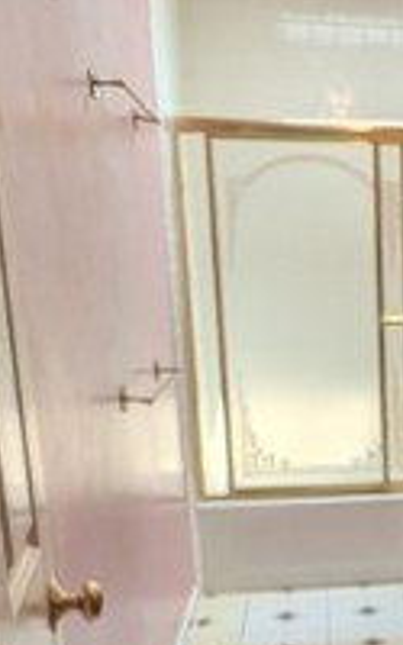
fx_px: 861
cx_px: 513
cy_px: 487
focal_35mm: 49
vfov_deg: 39.9
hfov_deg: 23.5
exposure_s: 1/120
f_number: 1.7
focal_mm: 2.02
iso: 47
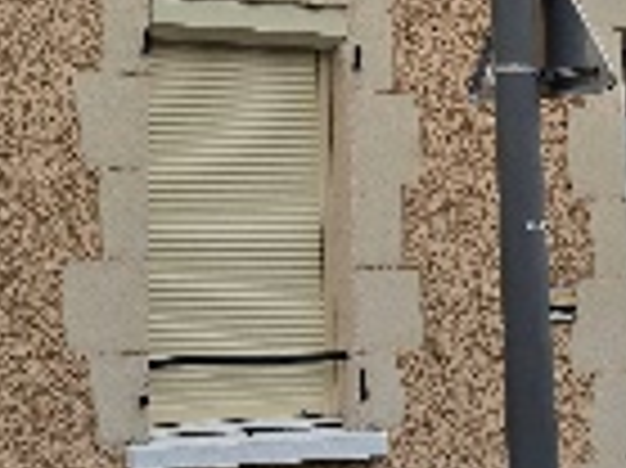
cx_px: 297
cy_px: -86
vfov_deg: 13.6
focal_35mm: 106
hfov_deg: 18.6
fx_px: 1915
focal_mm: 6.3
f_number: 1.7
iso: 80
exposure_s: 1/180
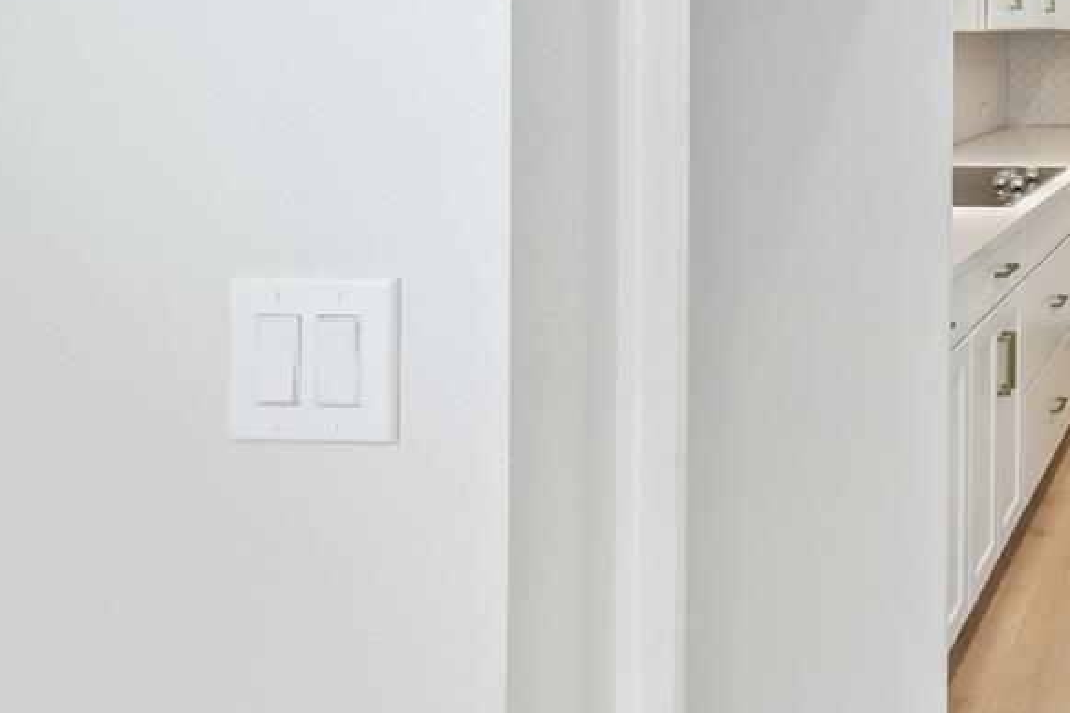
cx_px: 1260
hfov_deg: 37.1
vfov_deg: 31.4
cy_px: 97
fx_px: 1219
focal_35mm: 41
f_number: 7.1
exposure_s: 1/20
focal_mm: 10
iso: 100
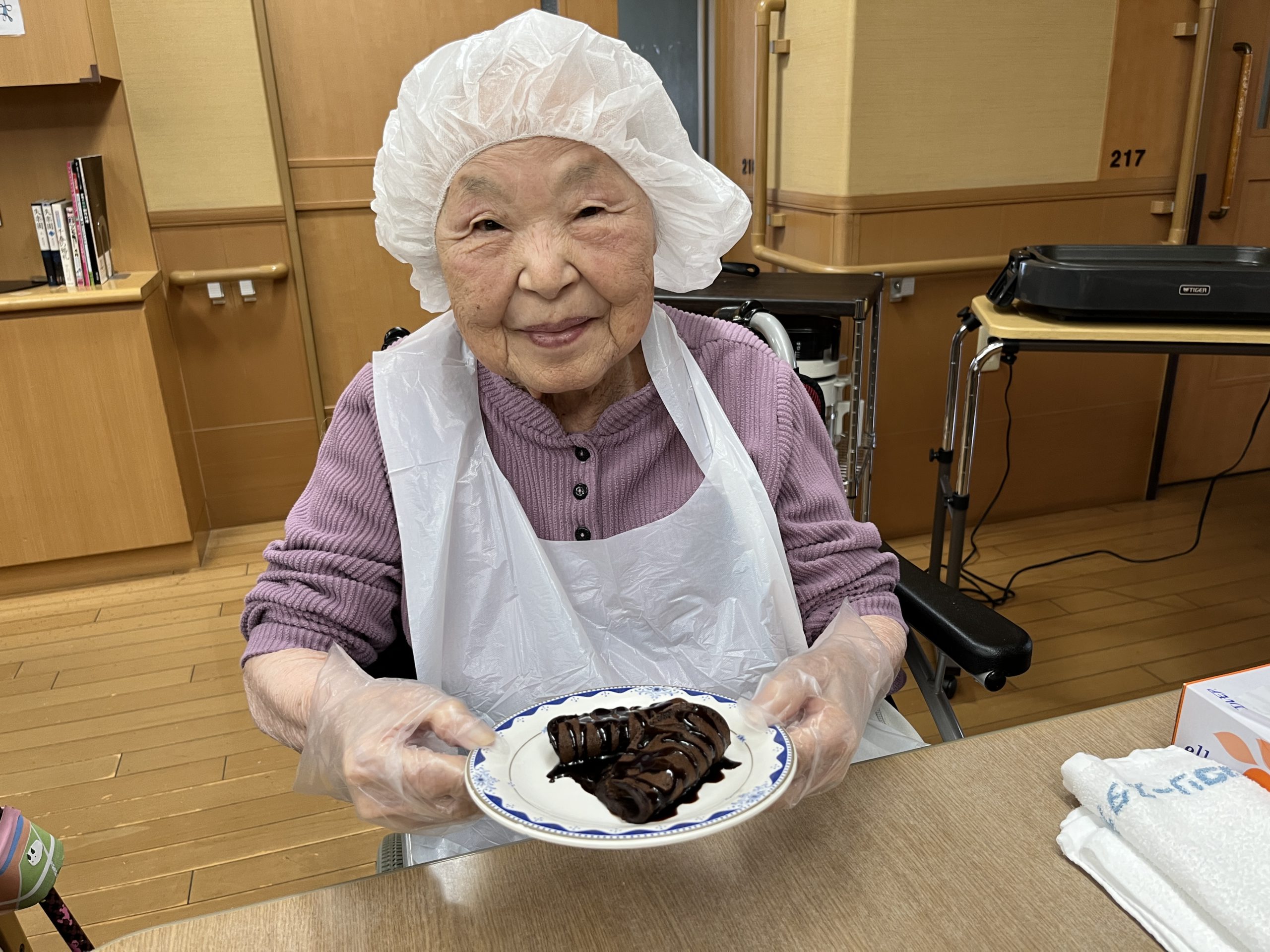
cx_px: 635
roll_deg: +1.9
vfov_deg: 53.1
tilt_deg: -21.2
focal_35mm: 26
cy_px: 476
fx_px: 954
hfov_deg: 67.3
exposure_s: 1/60
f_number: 1.6
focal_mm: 5.1
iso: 100
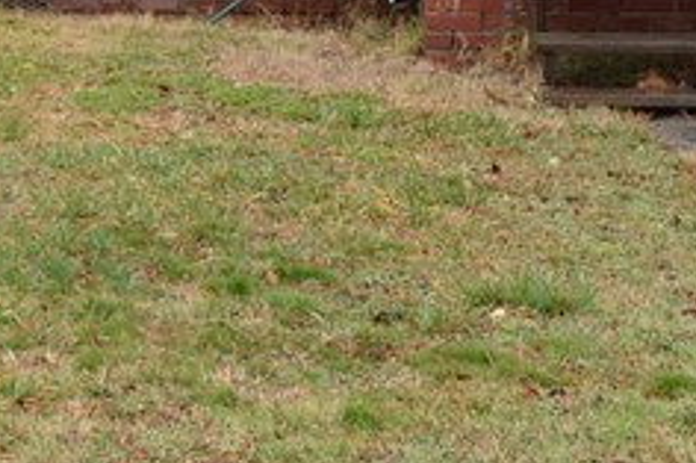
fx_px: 3870
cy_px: -377
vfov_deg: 6.7
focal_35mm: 200
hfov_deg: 10.3
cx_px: 475
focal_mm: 29
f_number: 5.6
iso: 400
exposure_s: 1/125
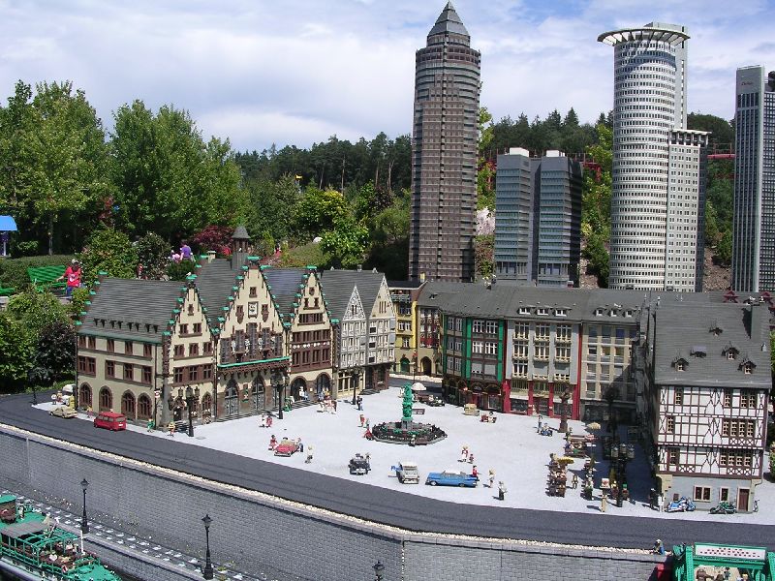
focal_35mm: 38
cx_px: 388
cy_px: 290
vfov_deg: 37.7
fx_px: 851
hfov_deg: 49.0
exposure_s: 1/359
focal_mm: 5.8
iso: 100
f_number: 5.6
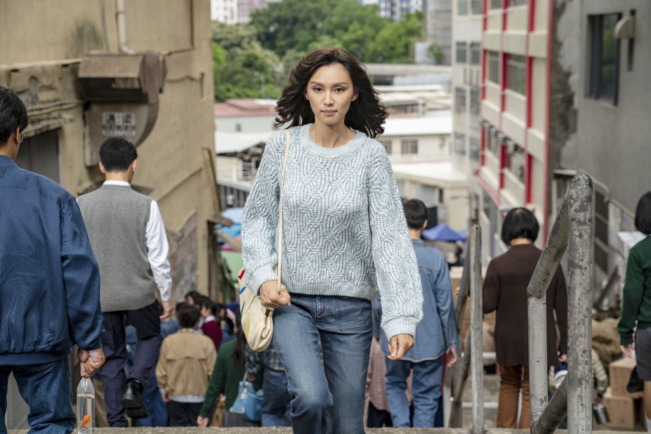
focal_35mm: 70
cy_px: 217
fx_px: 1266
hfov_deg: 28.8
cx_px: 326
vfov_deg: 19.5
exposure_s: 1/800
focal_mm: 70
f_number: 4
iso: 100
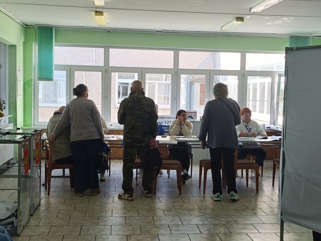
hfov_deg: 42.9
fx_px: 408
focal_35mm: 44
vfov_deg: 32.9
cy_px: 120
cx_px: 160
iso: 100
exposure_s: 1/100
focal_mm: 4.7
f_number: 1.7
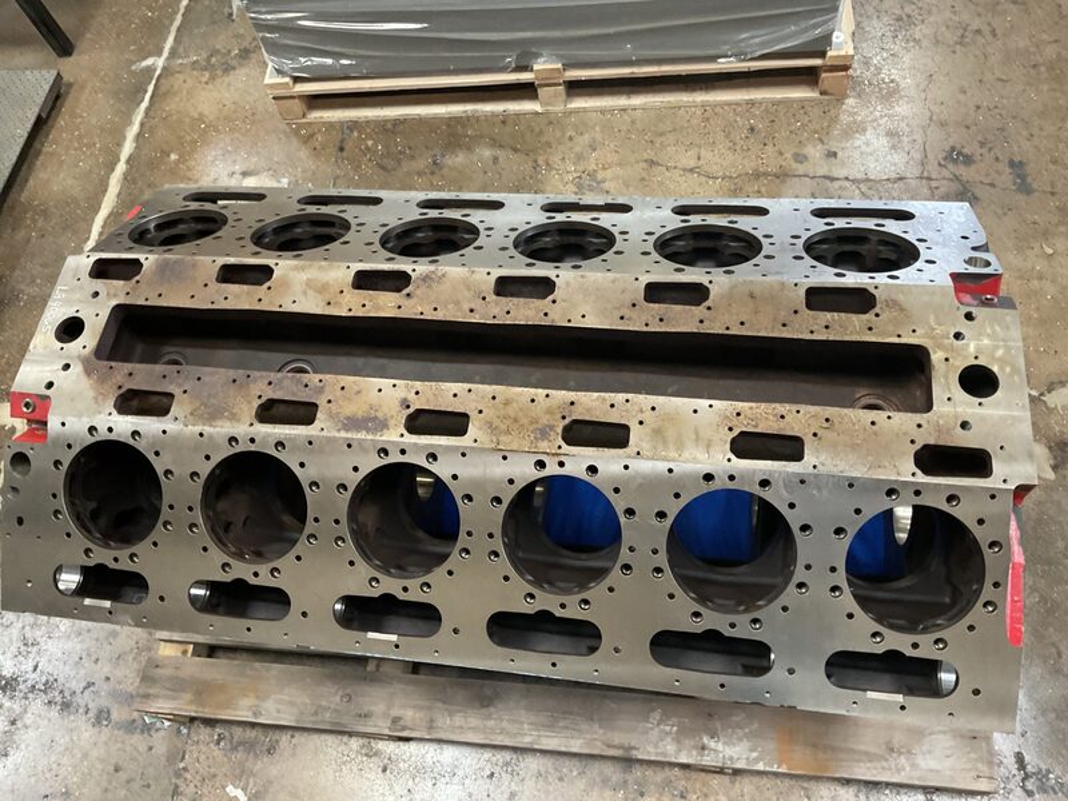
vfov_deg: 48.2
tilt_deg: -62.3
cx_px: 534
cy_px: 400
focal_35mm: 29
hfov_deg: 61.7
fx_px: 895
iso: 200
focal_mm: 3
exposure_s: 1/60
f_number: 1.8
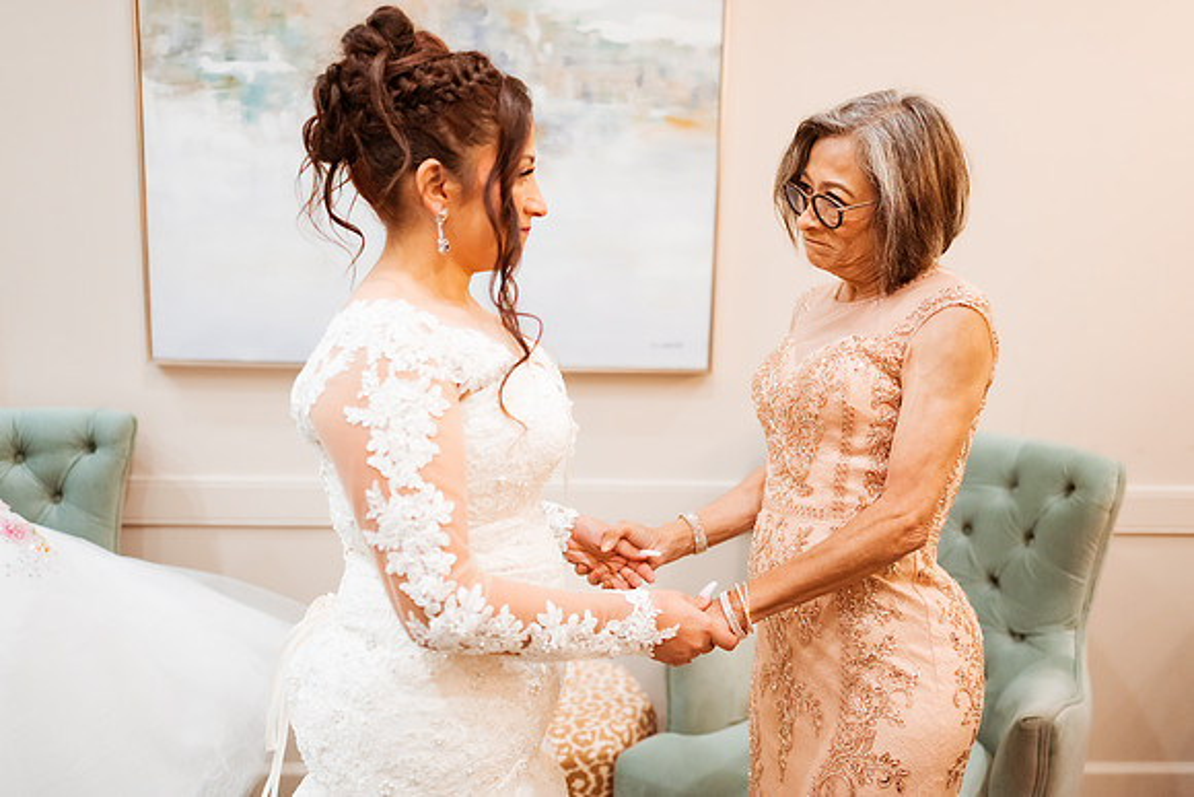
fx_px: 1161
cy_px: 398
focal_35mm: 35
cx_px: 597
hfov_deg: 54.4
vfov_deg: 37.9
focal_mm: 35
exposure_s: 1/500
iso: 1250
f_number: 1.8
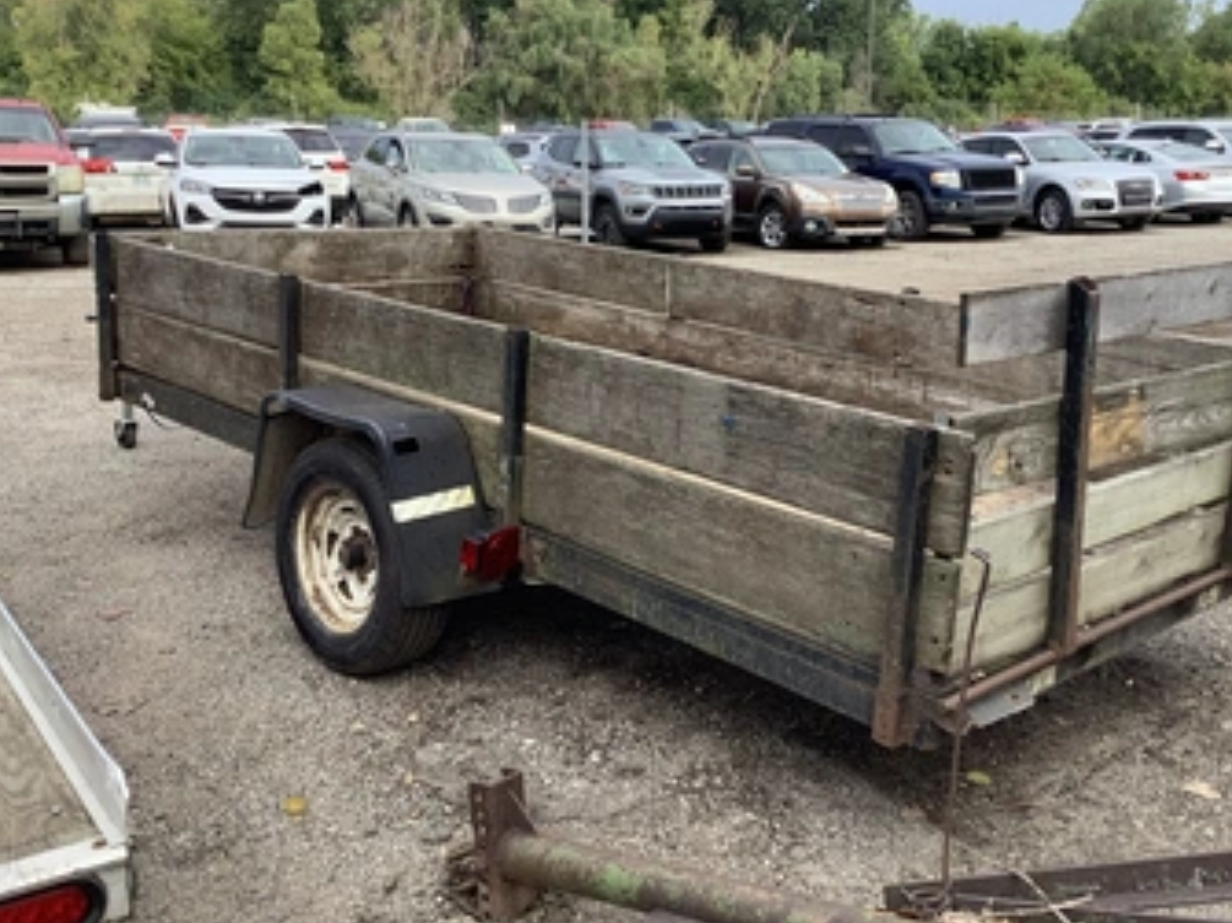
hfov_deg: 50.1
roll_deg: -0.1
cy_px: 438
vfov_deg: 38.6
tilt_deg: -13.9
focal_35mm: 37
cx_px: 666
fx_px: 1316
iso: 64
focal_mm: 3.3
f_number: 2.4
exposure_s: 1/120
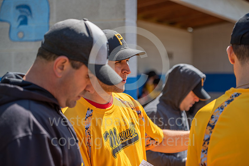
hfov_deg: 28.8
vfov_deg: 19.5
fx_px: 484
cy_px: 83
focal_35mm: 70
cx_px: 124
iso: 80
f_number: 2.8
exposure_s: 1/800
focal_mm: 70
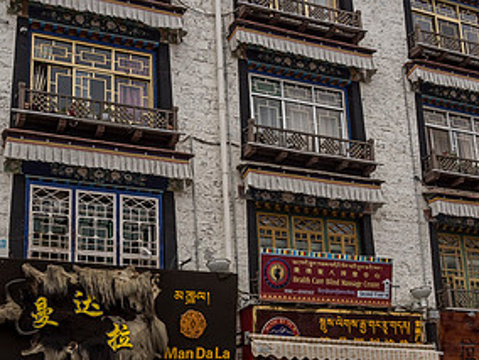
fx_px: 678
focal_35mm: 49
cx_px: 191
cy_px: 288
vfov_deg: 29.0
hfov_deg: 38.7
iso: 400
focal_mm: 12
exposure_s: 1/1000
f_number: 5
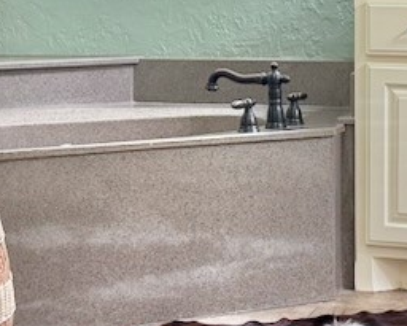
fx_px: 1410
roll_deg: -0.4
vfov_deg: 12.9
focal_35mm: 117
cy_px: -37
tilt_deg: -0.4
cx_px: 246
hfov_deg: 16.4
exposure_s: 1/60
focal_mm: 6.76
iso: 400
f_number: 1.78
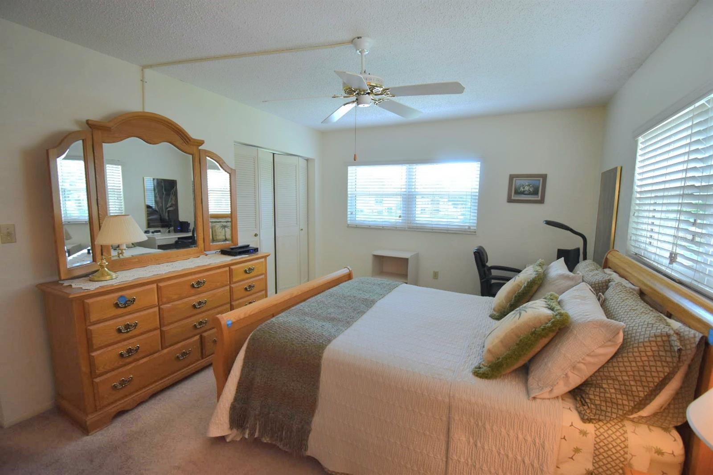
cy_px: 238
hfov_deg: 100.4
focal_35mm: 15
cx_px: 356
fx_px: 297
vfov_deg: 77.3
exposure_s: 1/60.2
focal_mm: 10
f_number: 4.5
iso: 400
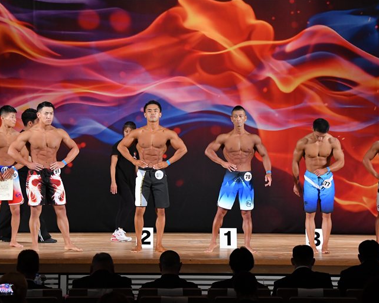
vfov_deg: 10.1
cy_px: 151
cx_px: 186
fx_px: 1715
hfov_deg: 12.6
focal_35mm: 153
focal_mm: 90
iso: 3200
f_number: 5.6
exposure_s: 1/400
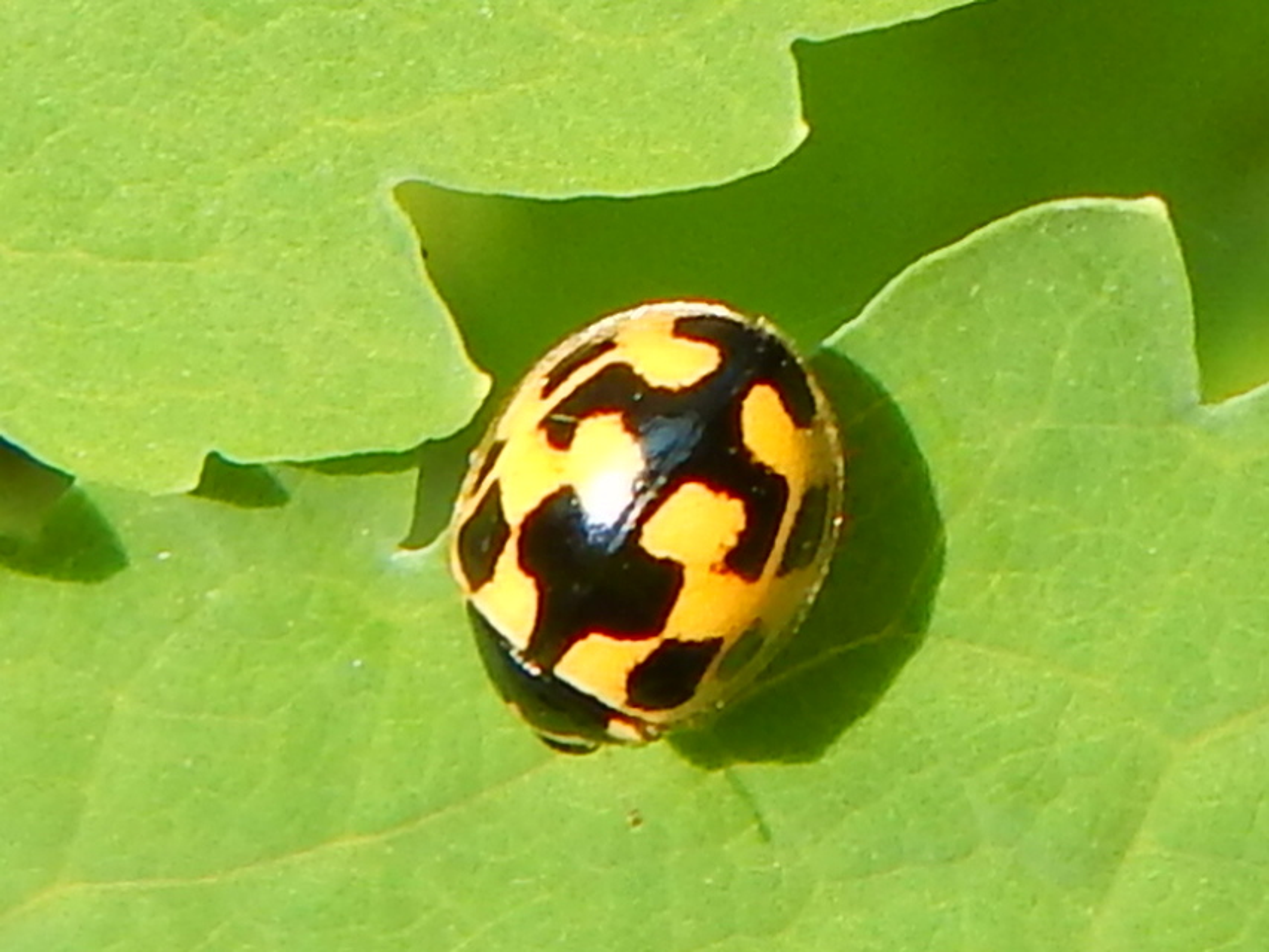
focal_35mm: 43
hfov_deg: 43.8
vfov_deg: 33.6
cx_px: 634
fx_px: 1577
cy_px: 476
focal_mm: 7.7
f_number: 3.6
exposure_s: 1/250
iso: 125
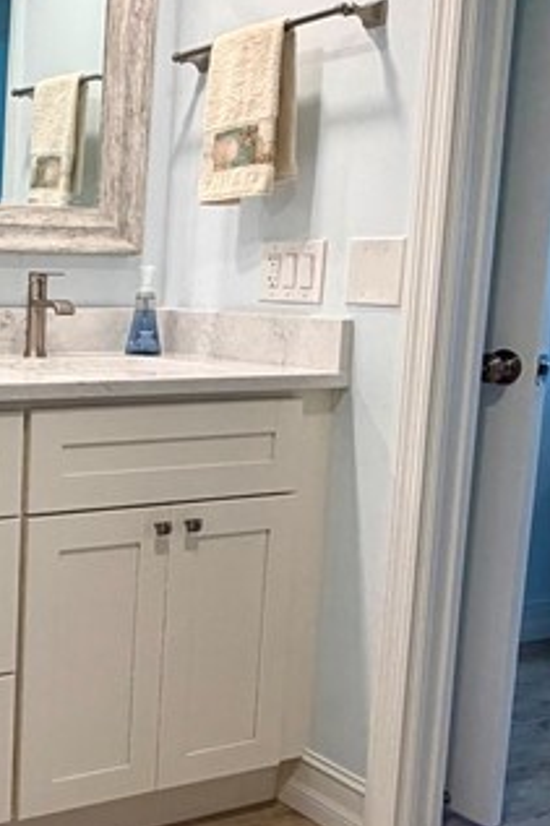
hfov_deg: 25.6
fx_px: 1078
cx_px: -115
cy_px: 425
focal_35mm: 47
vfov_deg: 41.9
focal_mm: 2.22
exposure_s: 1/120
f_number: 2.2
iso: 160
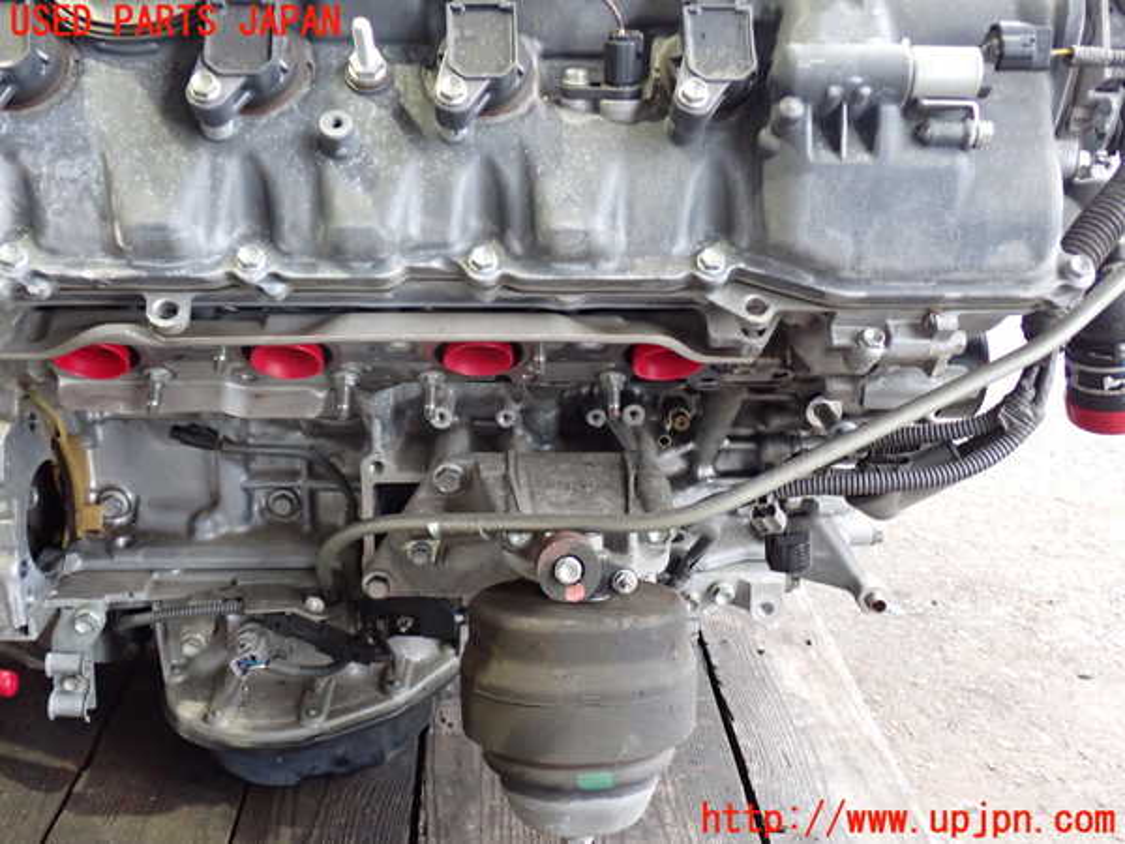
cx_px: 562
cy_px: 422
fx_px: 1170
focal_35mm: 36
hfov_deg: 51.4
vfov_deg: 39.7
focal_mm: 6.37
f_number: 2.5
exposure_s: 1/30
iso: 800
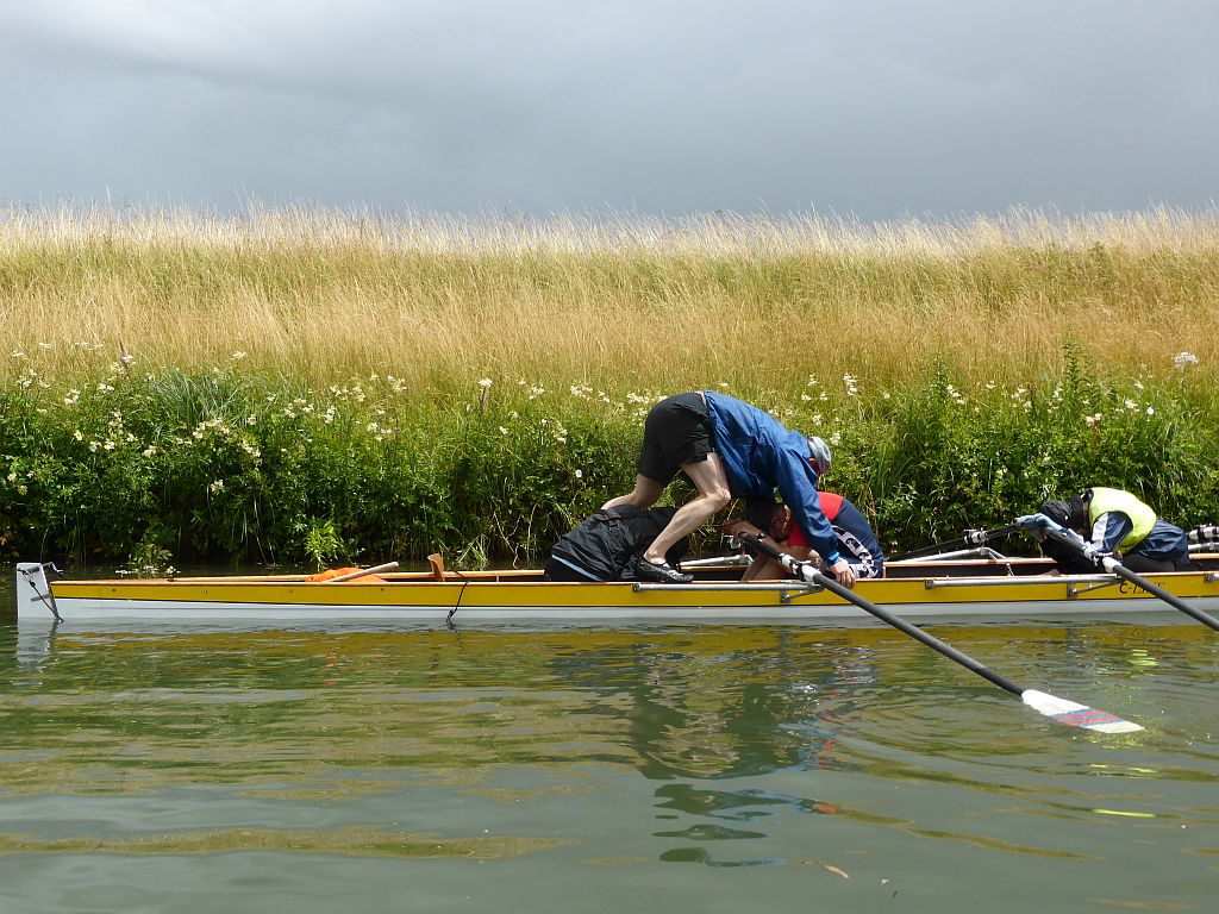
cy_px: 457
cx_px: 610
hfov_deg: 52.6
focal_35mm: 35
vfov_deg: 40.7
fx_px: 1233
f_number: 3.7
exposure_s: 1/1000
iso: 100
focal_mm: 6.1
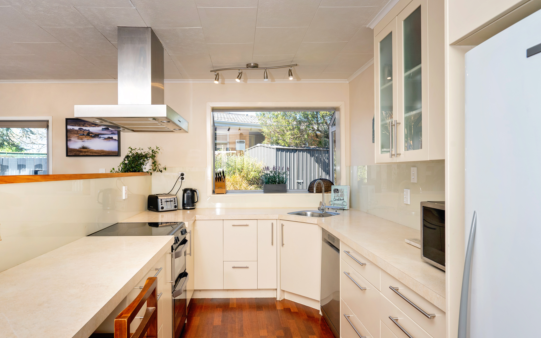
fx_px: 324
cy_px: 181
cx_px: 250
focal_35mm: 22
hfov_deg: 79.5
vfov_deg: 55.0
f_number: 8
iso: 400
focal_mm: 19
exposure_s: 1/80
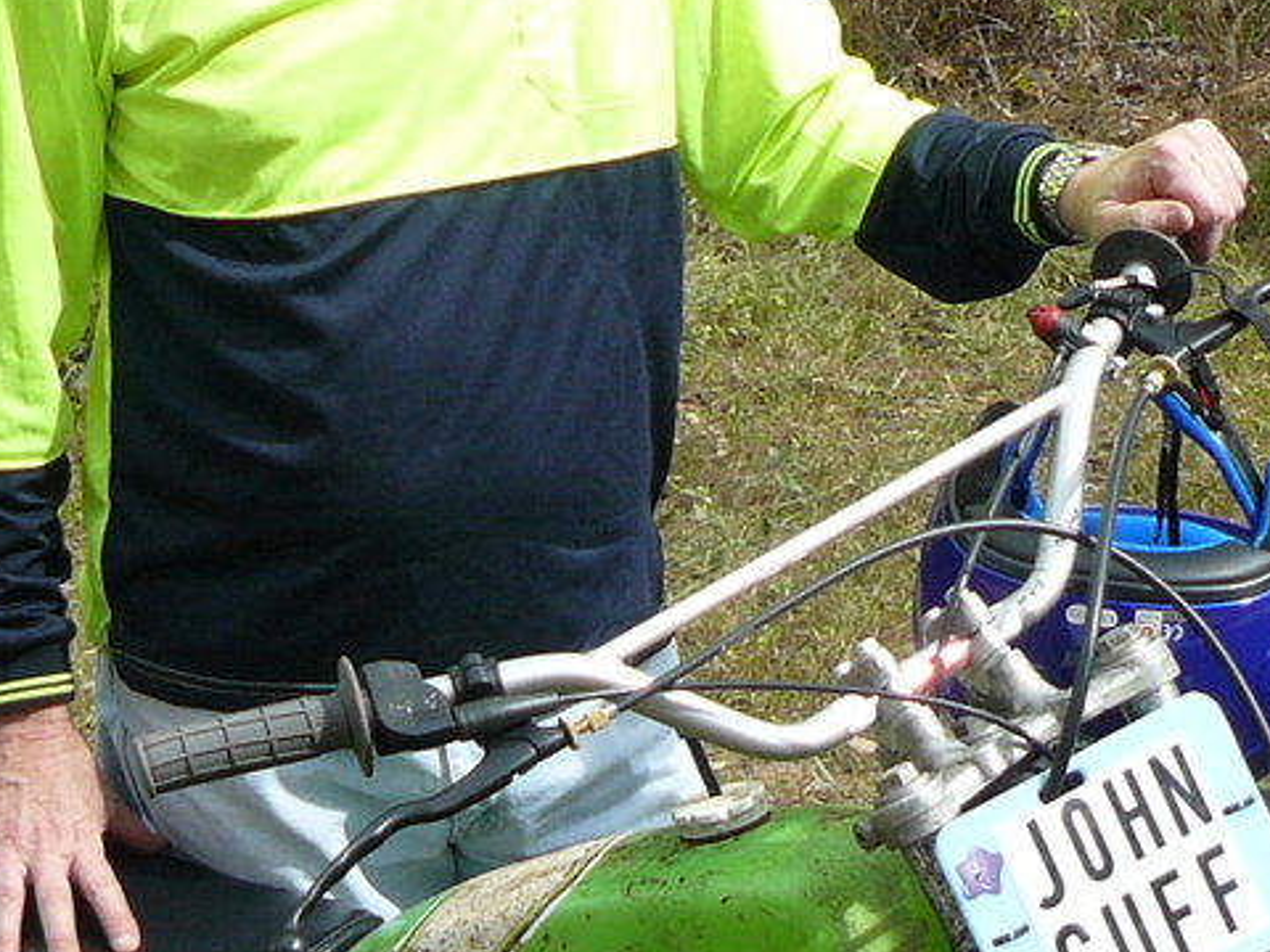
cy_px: 725
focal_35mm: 120
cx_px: 720
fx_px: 4403
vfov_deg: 12.3
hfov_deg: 16.4
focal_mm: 6
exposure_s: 1/500
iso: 100
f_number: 2.8
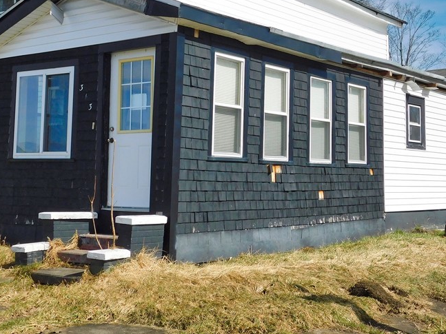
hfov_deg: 33.8
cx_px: 247
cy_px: 106
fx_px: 734
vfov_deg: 25.5
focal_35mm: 57
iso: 125
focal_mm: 6.3
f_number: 7
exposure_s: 1/400
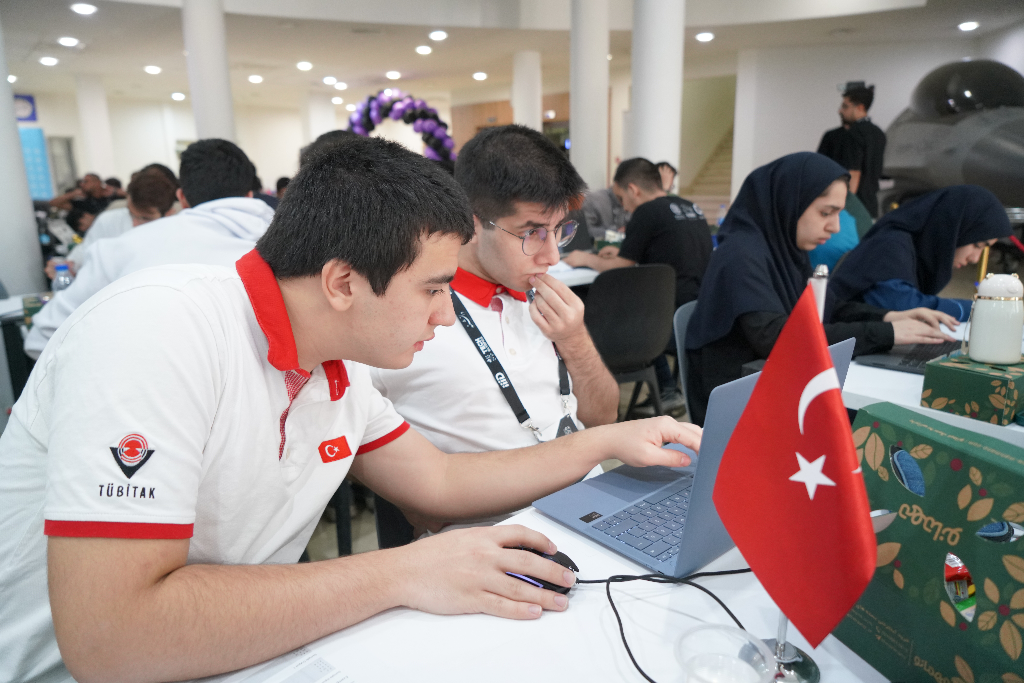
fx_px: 683
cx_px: 512
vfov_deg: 53.1
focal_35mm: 24
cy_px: 342
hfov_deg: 73.7
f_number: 4
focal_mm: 24
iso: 2500
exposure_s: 1/100
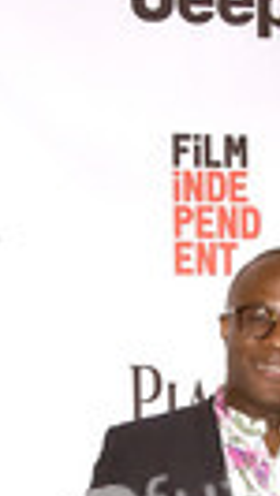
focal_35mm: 88
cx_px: 315
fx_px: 1159
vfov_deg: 20.8
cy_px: 727
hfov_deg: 13.5
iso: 500
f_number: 6.3
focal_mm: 28
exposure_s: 1/320
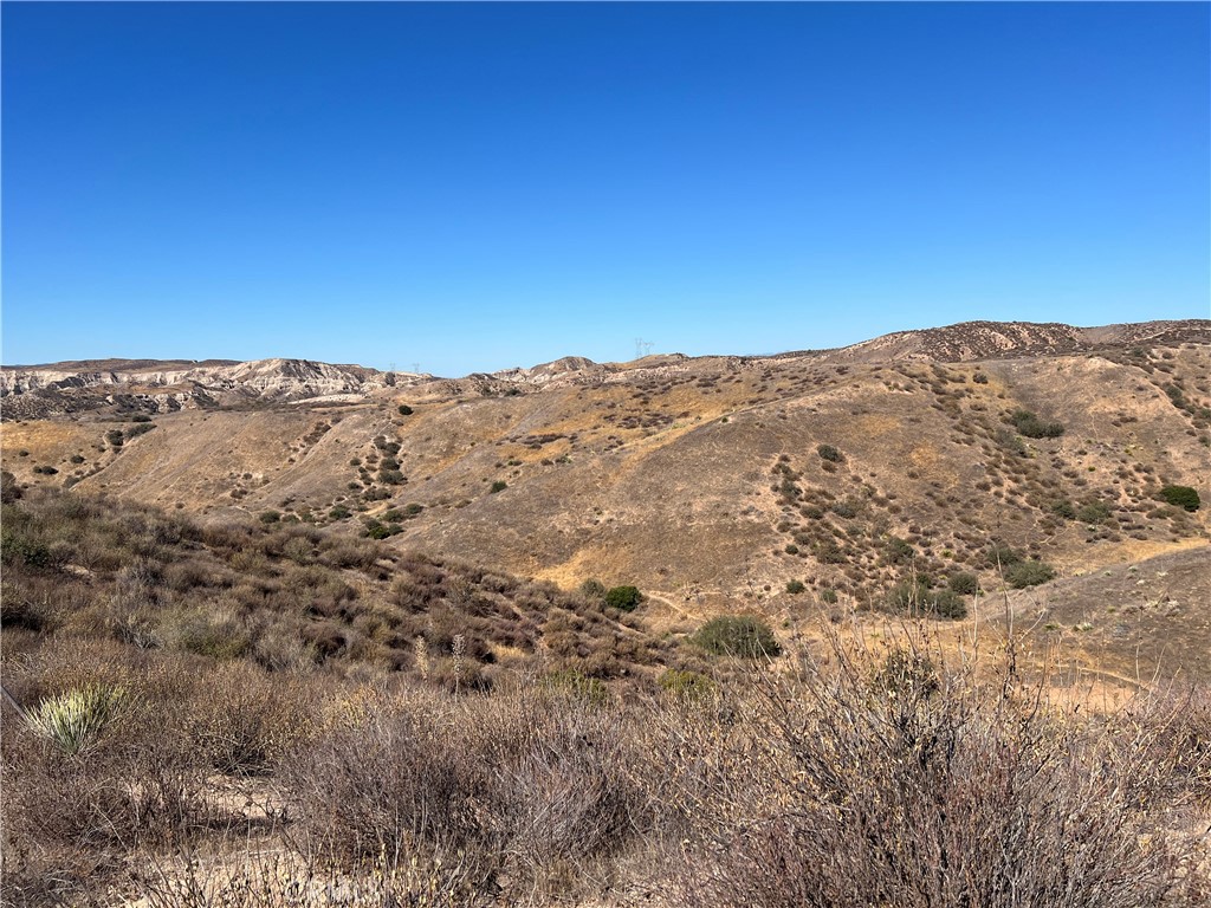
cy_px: 454
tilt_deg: -5.0
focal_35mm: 26
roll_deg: +2.0
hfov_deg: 67.3
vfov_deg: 53.1
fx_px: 910
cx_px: 606
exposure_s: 1/5587
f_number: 1.5
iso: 50
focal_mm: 5.7
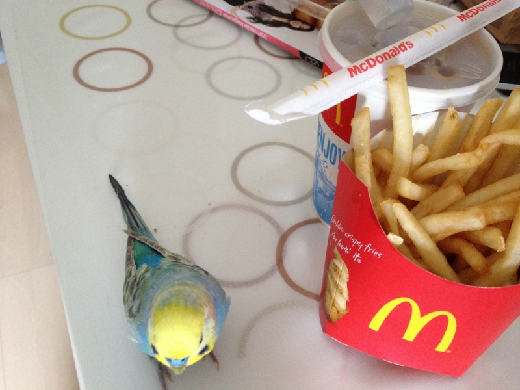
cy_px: 195
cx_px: 260
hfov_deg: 52.6
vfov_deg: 40.7
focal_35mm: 35
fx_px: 526
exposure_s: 1/20
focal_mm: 4.28
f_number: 2.4
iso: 320
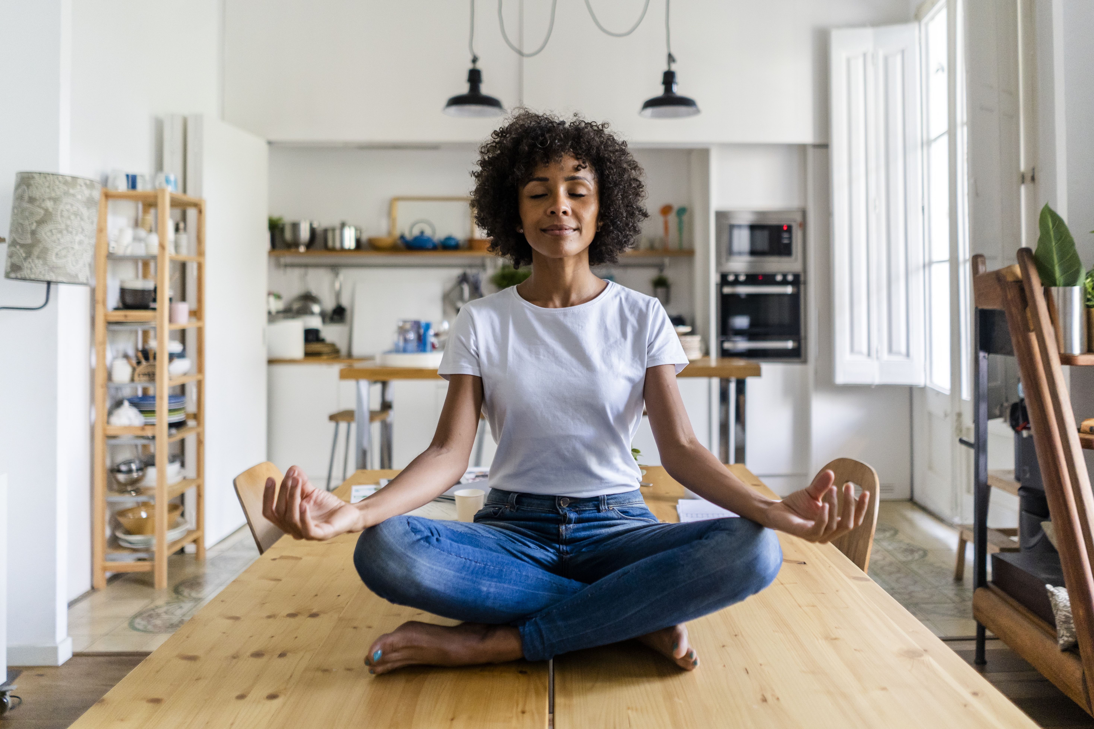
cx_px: 547
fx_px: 851
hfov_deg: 65.5
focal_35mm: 28
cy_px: 364
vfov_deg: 46.4
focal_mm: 28
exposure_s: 1/400
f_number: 2
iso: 1600
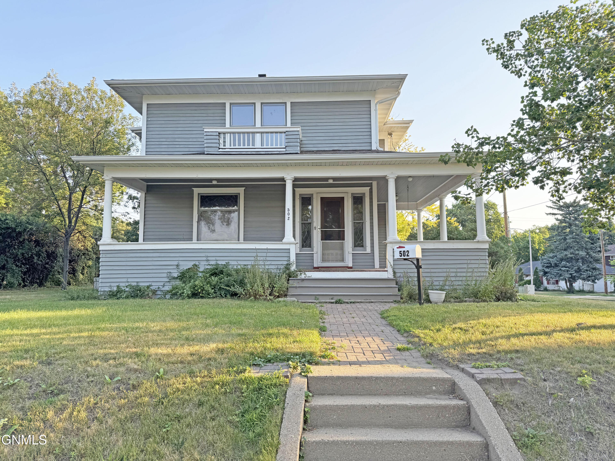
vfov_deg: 56.8
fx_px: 426
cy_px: 230
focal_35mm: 24
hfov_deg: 71.6
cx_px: 308
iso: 80
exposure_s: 1/715
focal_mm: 6.76
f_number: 1.78
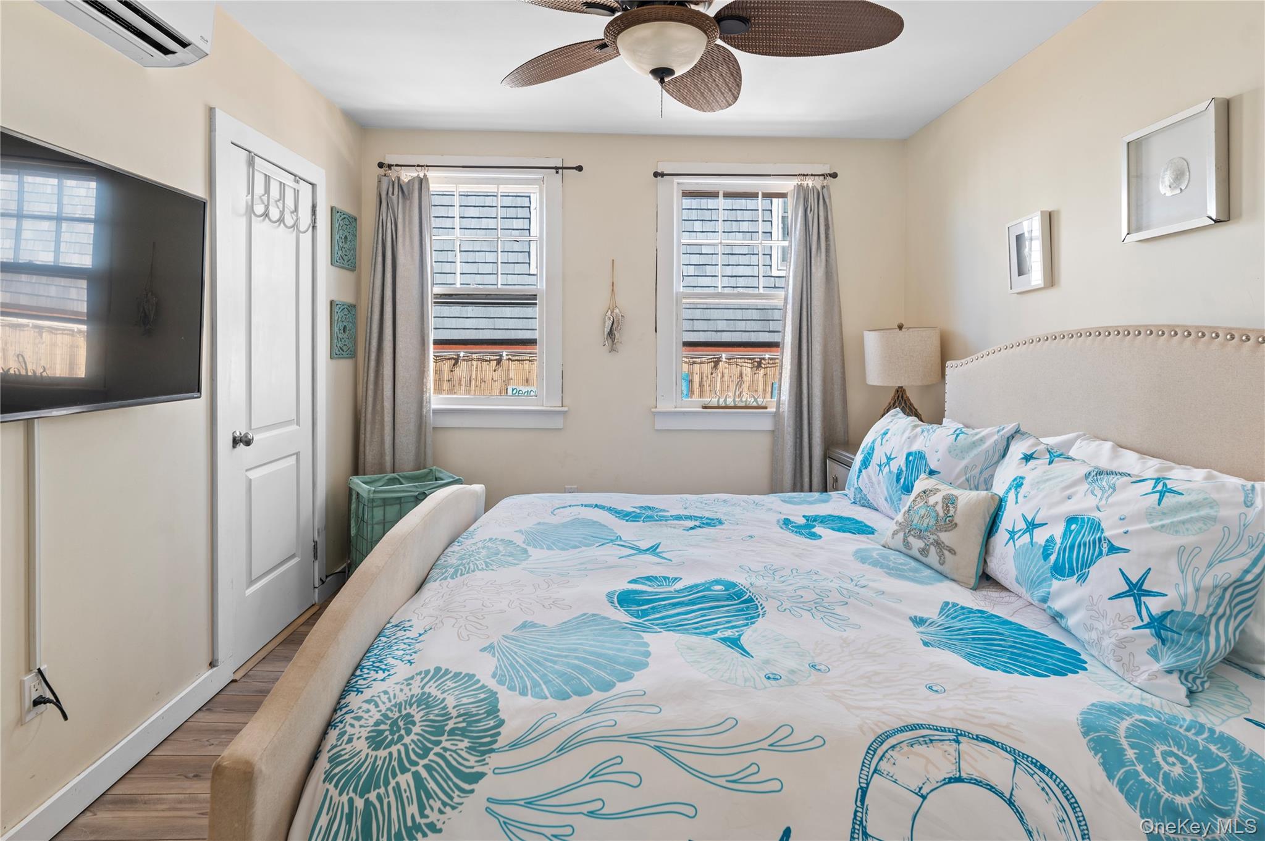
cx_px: 632
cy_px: 420
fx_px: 667
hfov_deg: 87.0
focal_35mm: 19
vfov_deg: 64.5
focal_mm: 19
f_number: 7.1
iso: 320
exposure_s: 1/10
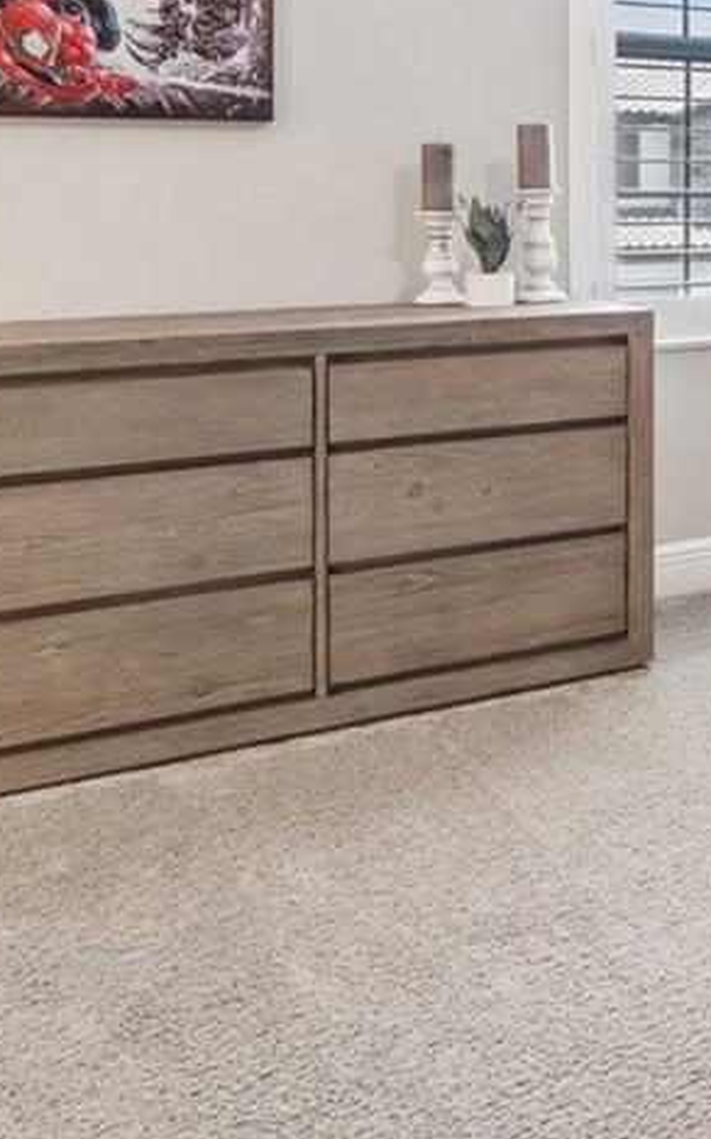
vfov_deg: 38.7
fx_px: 1520
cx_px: 1214
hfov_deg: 20.3
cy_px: 156
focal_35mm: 49
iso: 400
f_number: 8
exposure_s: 1/10
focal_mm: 14
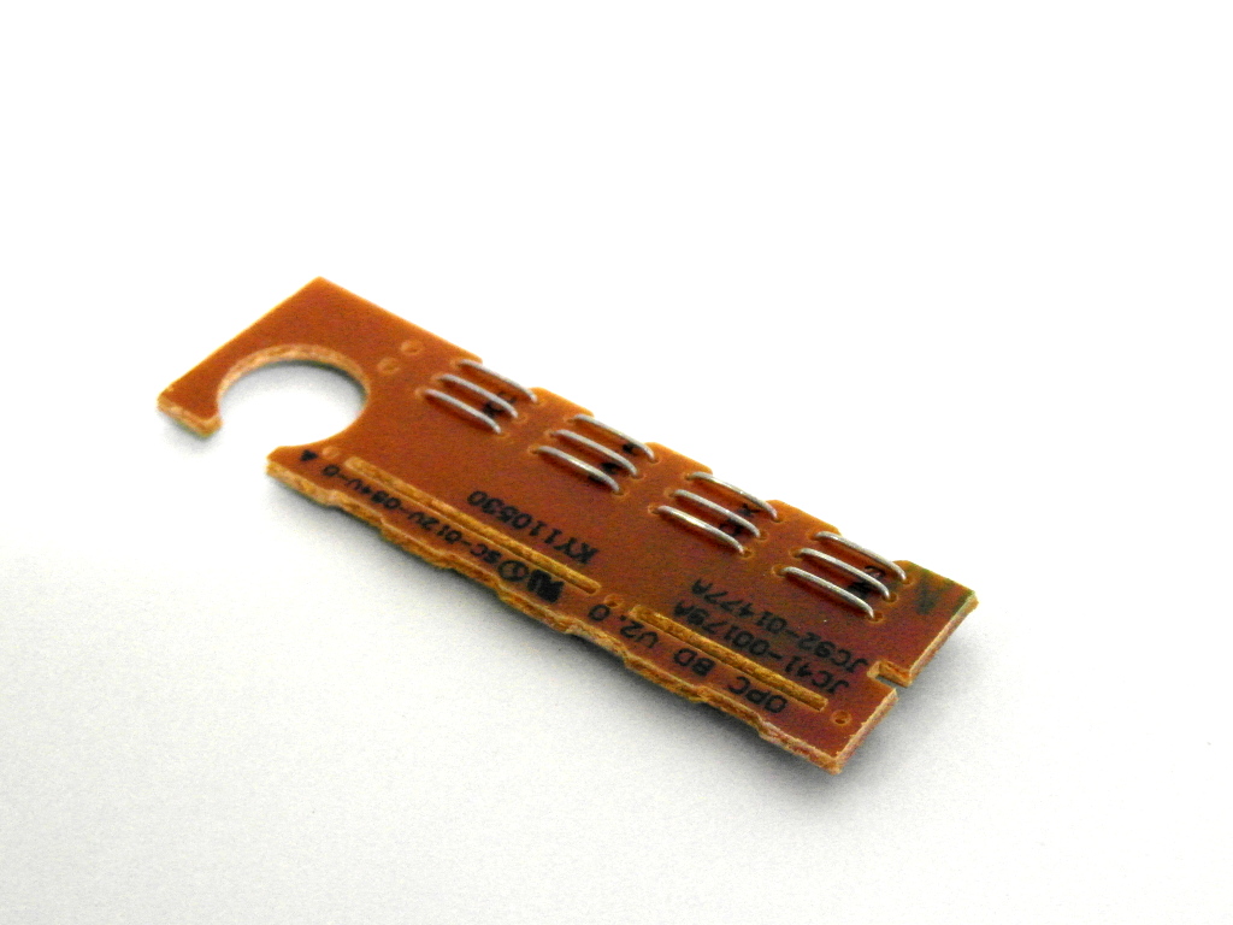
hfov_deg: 31.2
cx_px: 616
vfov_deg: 23.7
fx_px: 2208
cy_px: 462
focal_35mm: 62
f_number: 4
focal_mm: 10.2
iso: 800
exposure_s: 1/45
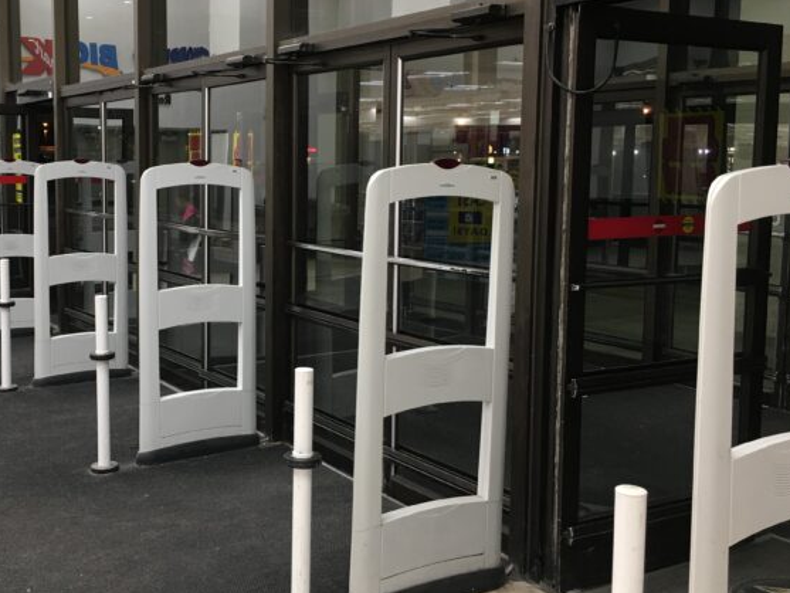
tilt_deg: -4.3
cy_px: 258
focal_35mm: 40
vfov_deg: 35.9
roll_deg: +0.3
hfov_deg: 46.3
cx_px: 288
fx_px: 913
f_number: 2.2
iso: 40
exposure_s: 1/15
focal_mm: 4.15
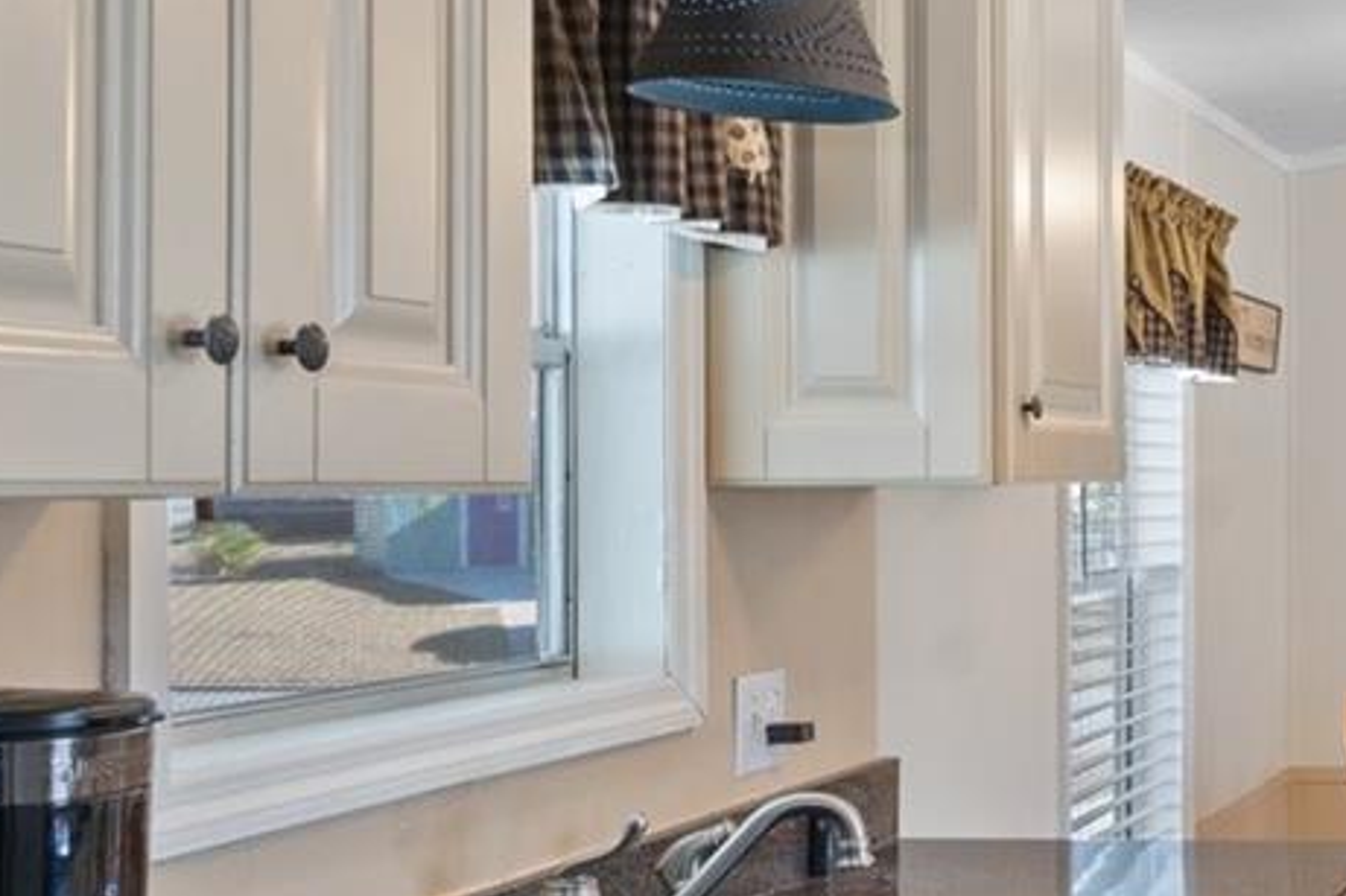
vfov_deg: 23.0
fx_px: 2205
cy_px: 473
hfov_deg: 27.6
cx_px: 1801
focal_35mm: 59
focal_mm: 17
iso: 320
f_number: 8
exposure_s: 2.5
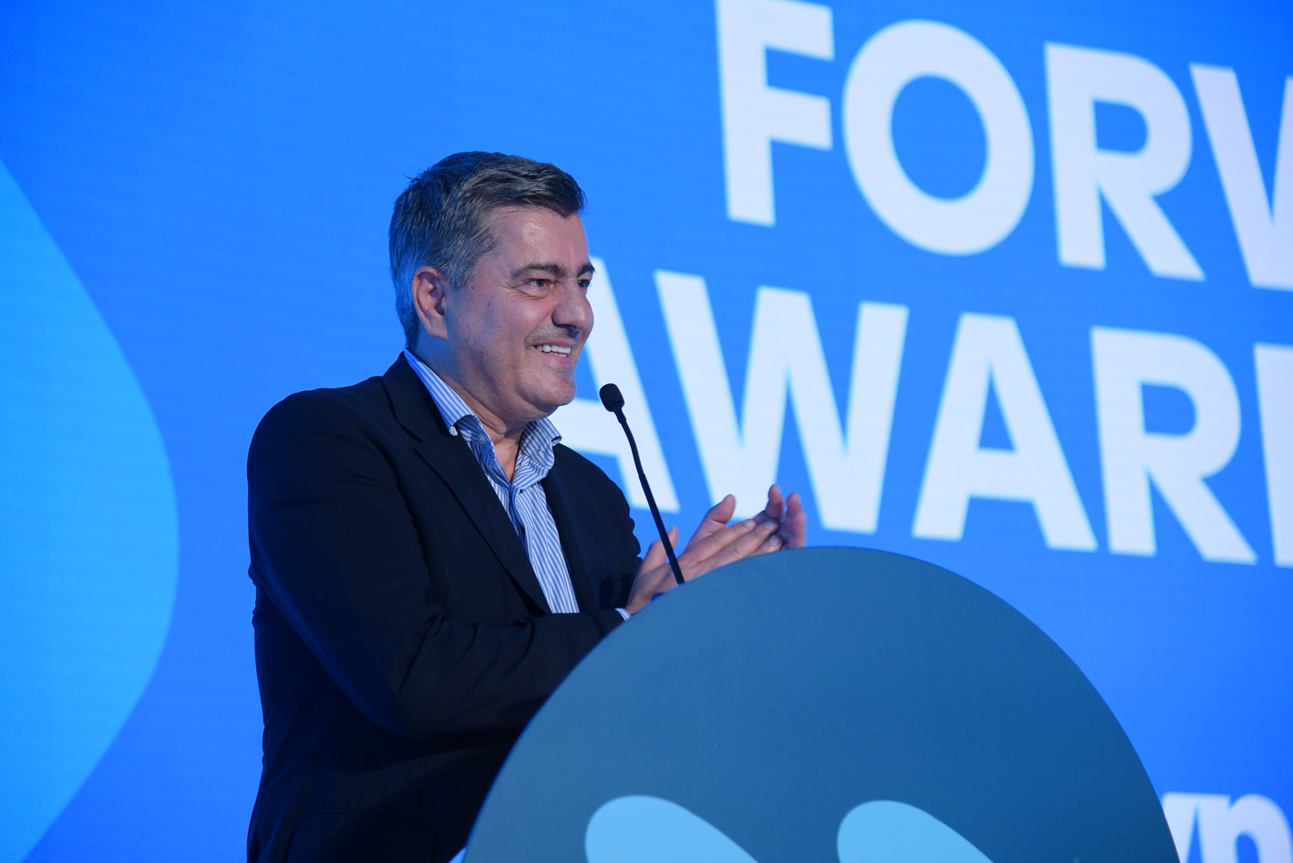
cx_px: 642
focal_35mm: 106
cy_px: 433
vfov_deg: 12.9
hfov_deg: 19.3
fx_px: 3807
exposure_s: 1/250
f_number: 4.5
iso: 1000
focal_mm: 105
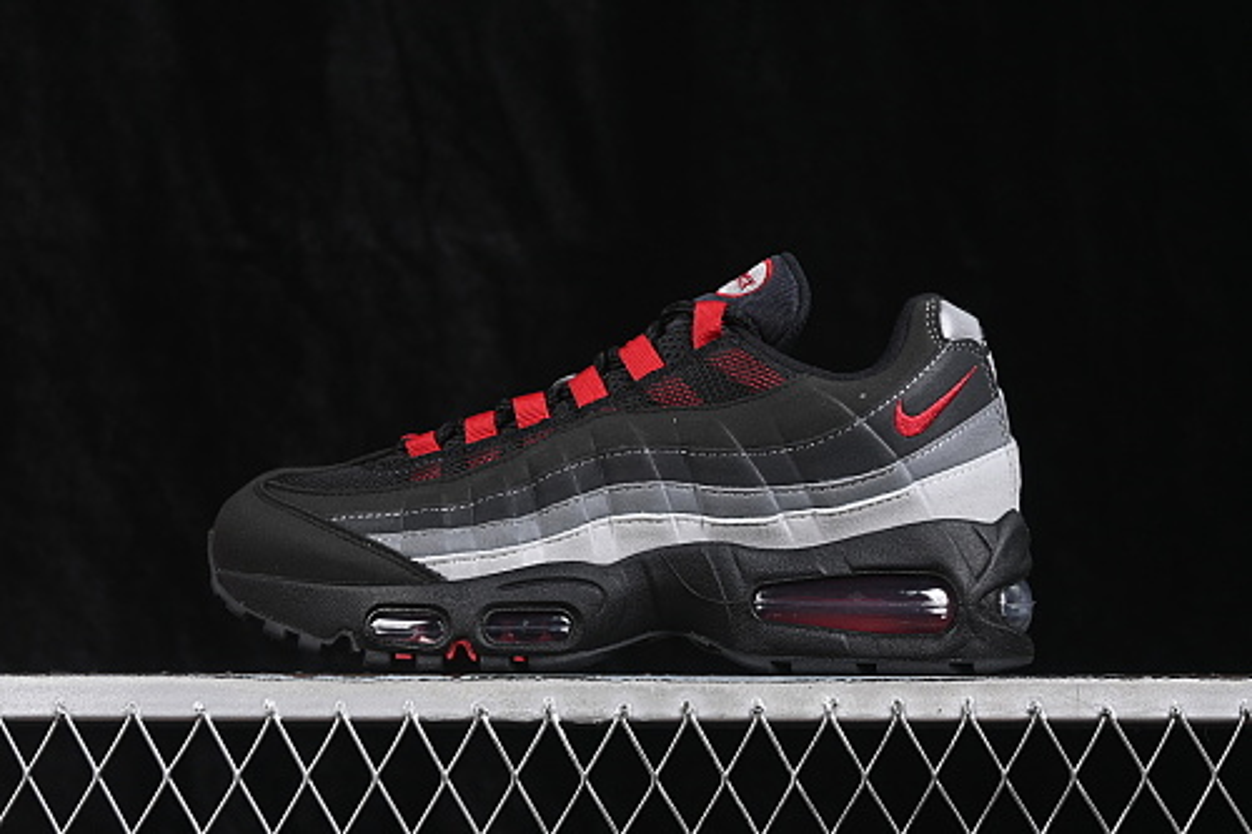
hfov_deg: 27.0
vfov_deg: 18.2
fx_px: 2607
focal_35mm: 75
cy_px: 417
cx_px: 626
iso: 160
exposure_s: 1/60
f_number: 6.3
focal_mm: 50
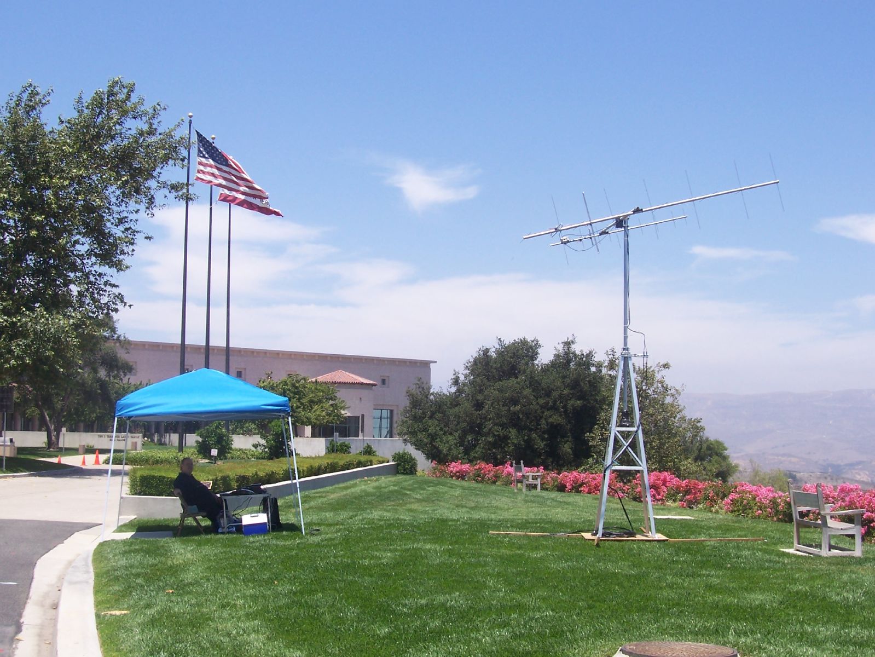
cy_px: 328
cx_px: 438
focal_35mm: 53
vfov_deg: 27.5
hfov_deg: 36.2
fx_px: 1340
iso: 80
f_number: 6.7
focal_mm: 8.6
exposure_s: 1/250
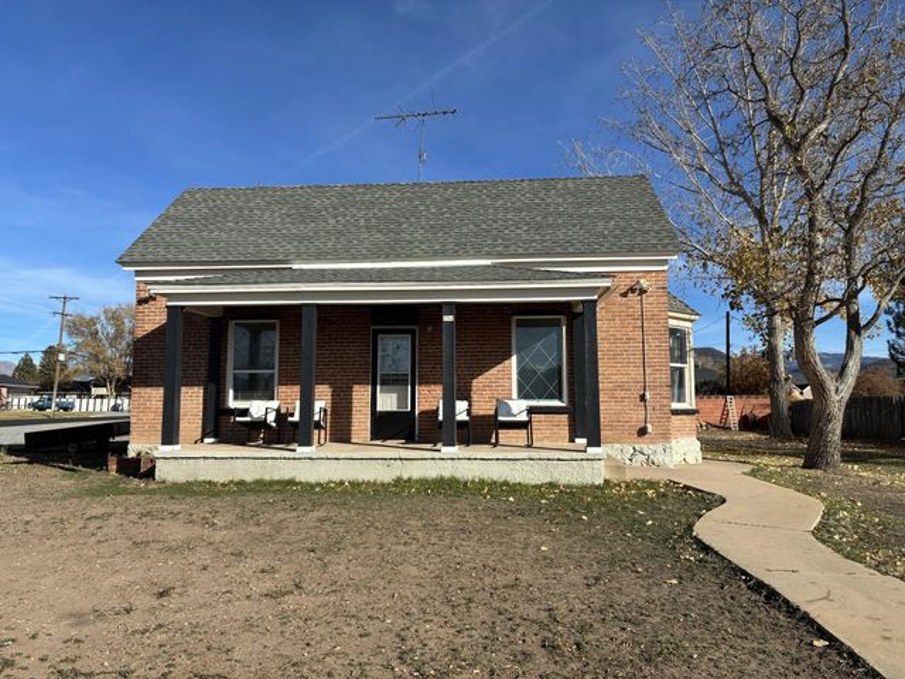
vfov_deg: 53.1
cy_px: 340
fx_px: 680
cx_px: 452
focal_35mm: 26
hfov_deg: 67.3
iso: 20
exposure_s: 1/1464
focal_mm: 4.2
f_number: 1.64
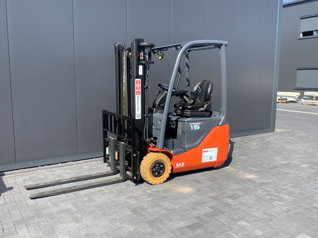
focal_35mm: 31
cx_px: 159
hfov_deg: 58.4
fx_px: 285
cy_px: 119
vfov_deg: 45.4
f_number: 2.4
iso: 25
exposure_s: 1/617
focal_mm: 3.3
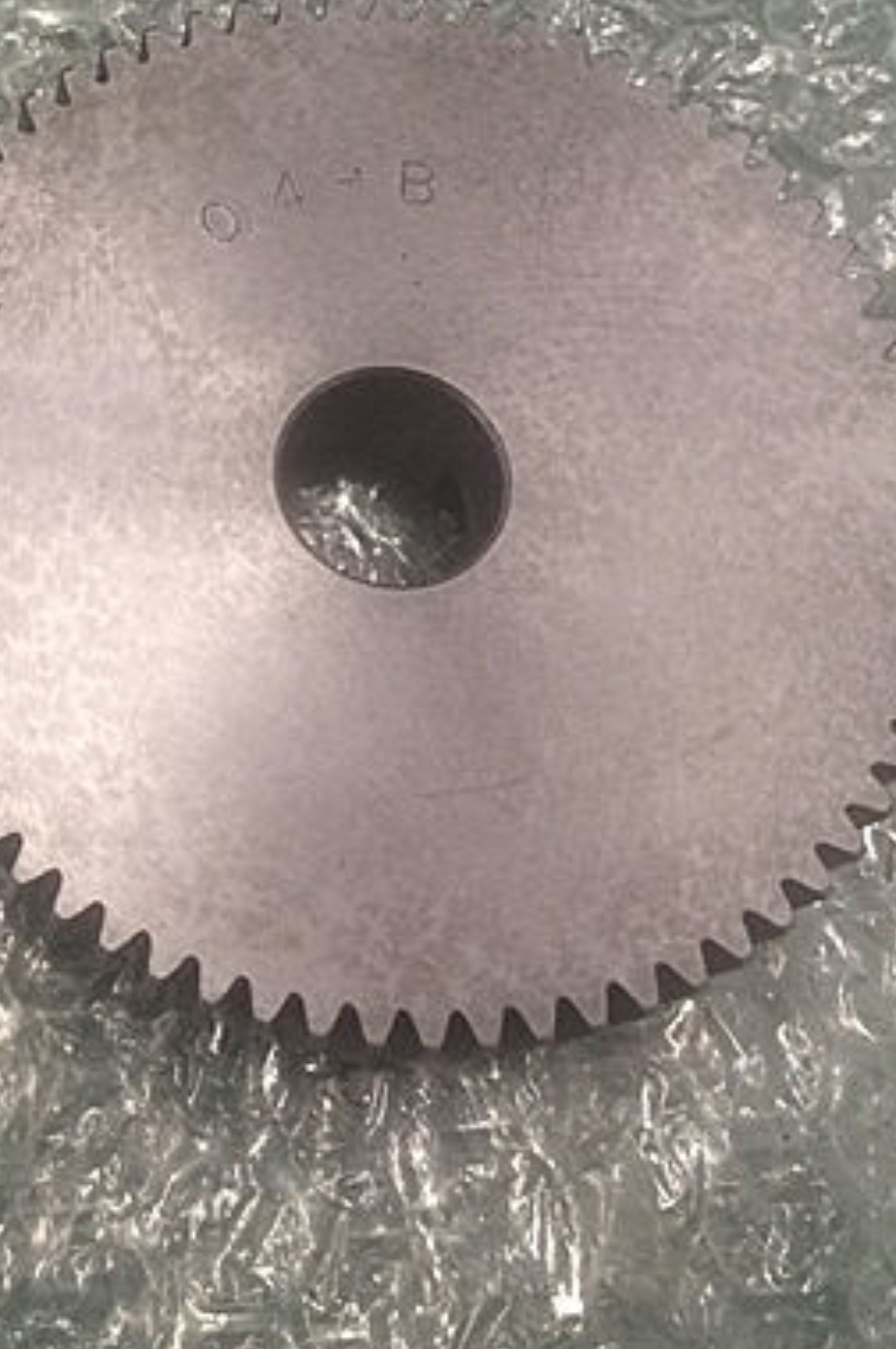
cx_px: -53
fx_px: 1907
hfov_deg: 24.9
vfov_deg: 38.8
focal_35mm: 51
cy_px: 566
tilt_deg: -71.7
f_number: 2.2
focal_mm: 4.15
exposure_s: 1/30
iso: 100
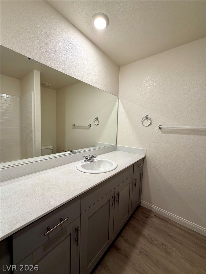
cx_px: 103
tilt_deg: -5.1
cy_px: 137
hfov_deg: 85.7
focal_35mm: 14
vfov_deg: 102.1
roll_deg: -1.1
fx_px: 111
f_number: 2.2
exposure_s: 1/120
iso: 160
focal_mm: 2.22
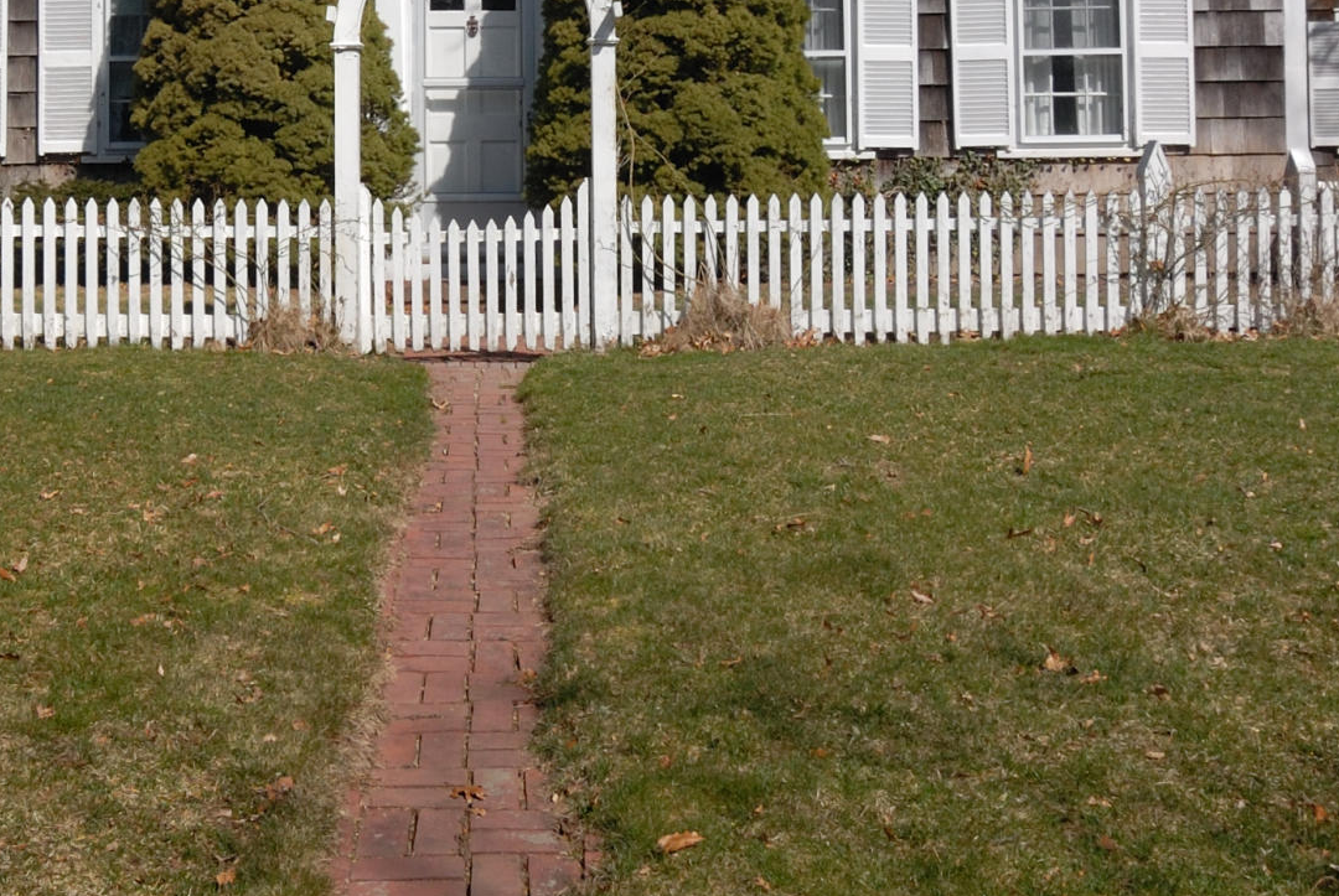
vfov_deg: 26.2
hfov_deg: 39.1
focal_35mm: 50
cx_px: 459
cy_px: 100
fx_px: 1862
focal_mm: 12
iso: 160
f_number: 7.1
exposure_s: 1/160
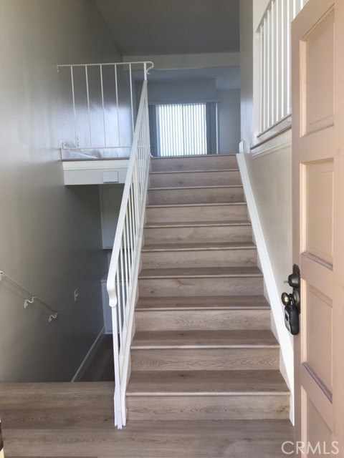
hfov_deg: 48.2
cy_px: 229
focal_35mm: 29
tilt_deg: -8.0
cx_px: 172
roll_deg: +2.7
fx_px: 384
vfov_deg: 61.7
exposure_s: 1/50
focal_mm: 4.15
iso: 25
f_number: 2.2
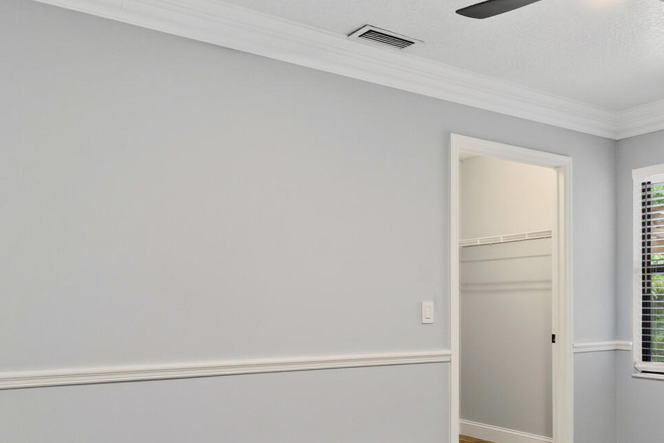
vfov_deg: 36.5
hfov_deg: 48.6
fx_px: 664
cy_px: 298
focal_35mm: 36
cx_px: 572
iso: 250
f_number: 9
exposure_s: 2.5
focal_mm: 14
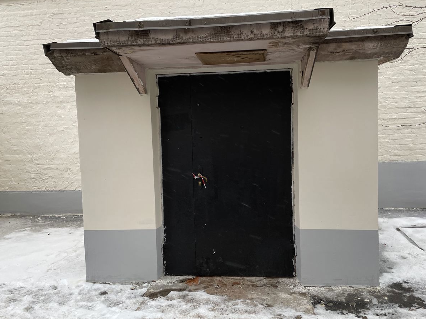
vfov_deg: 49.7
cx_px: 221
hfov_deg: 63.4
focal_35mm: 28
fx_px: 344
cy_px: 158
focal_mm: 4.2
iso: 64
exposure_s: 1/121
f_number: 1.6
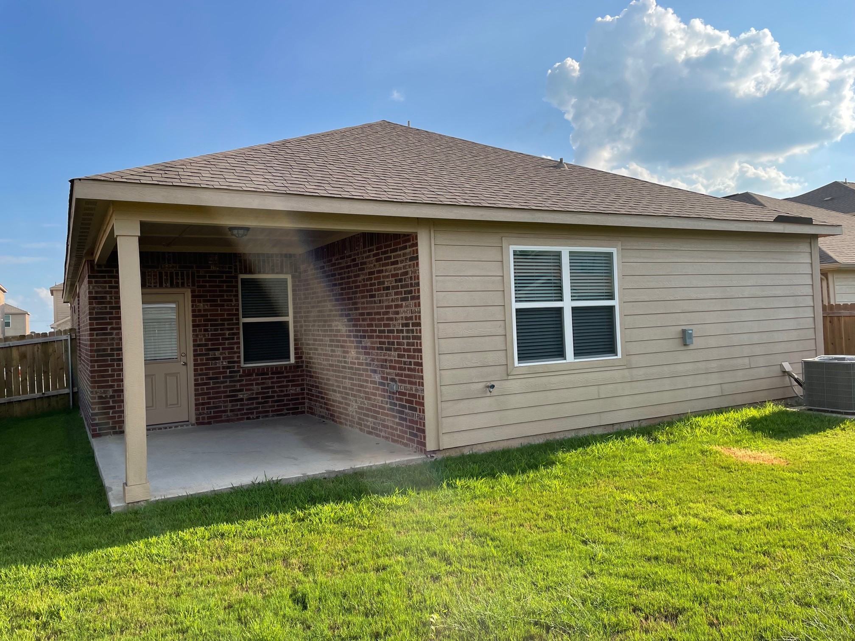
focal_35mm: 26
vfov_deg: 53.1
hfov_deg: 67.3
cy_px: 320
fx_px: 642
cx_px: 428
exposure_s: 1/2174
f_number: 1.6
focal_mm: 4.2
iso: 32
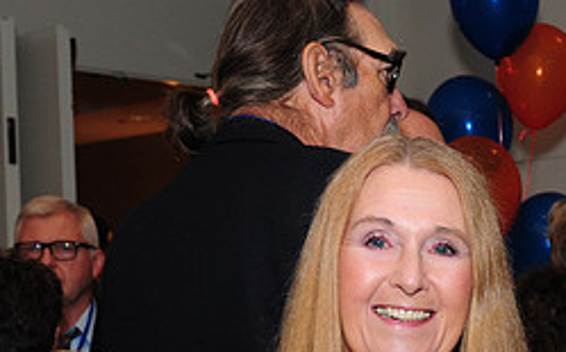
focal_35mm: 96
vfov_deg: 13.2
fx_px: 1482
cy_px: 417
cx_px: 632
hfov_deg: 20.5
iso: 500
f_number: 5
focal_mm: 27
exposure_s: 1/60
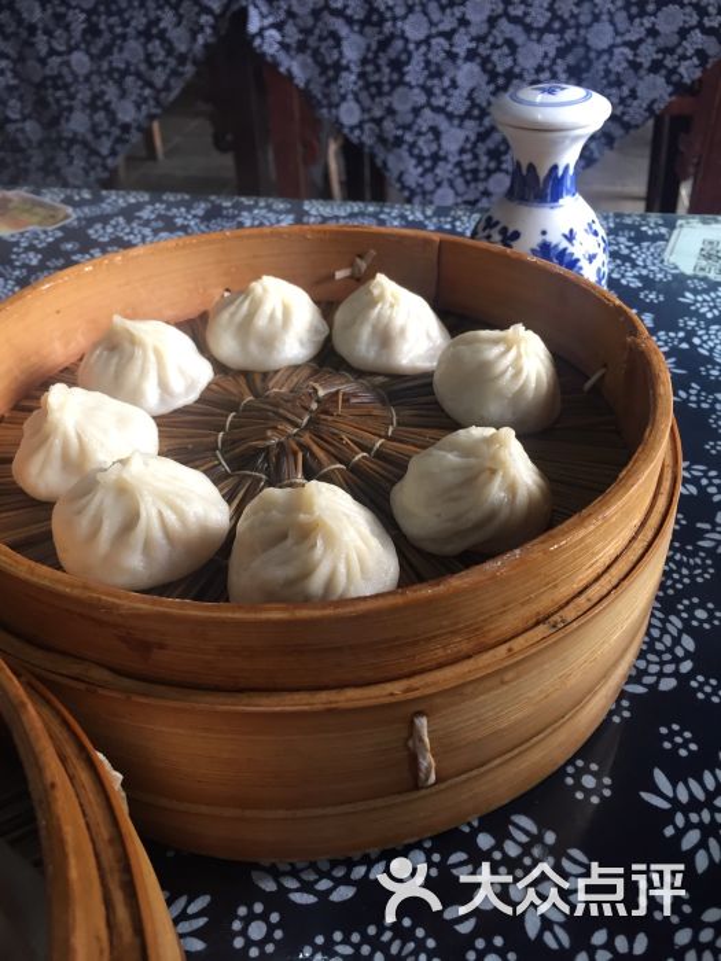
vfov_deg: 61.7
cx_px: 360
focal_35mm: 29
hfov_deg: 48.2
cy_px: 480
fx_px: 805
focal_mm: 4.15
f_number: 2.2
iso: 40
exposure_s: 1/33
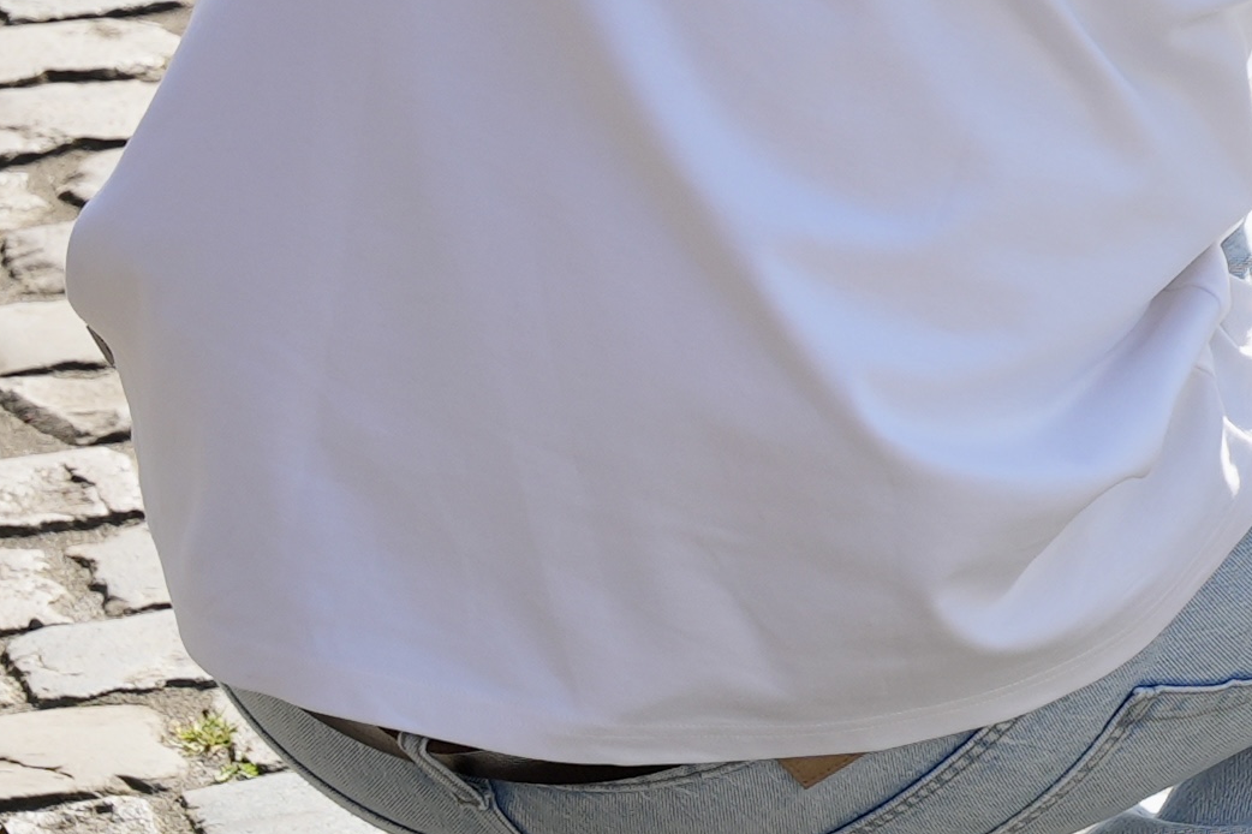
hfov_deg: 6.5
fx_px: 10431
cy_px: -1054
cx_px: 3104
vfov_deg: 4.5
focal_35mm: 300
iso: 100
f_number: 4.5
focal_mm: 44.6
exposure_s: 1/400
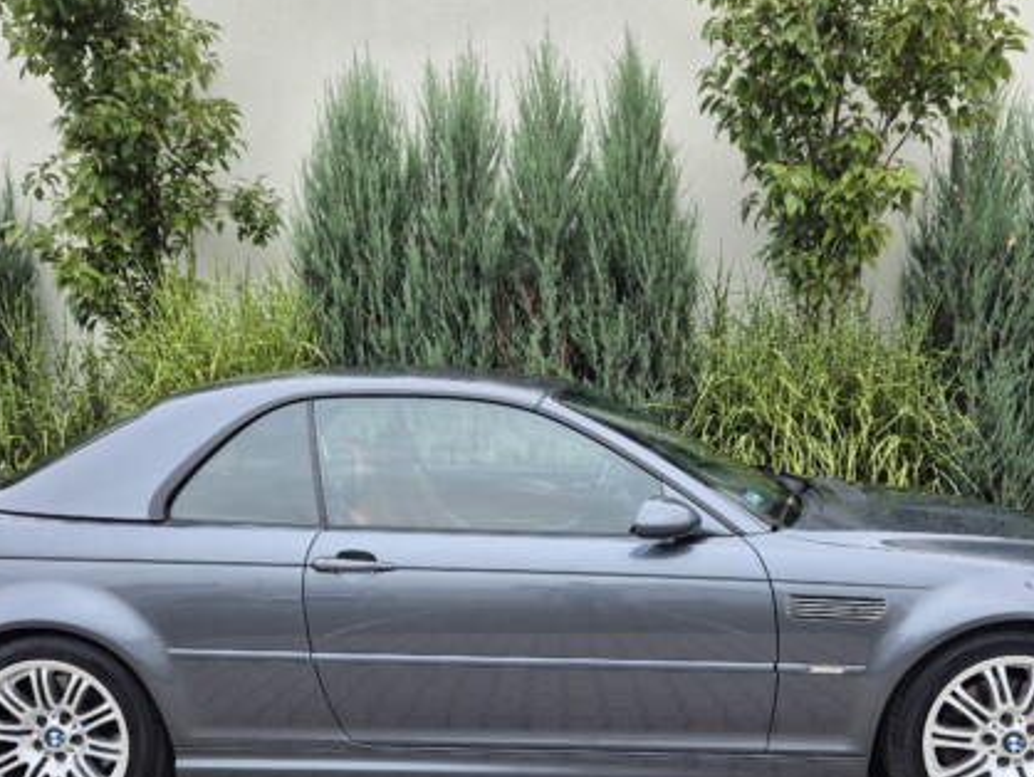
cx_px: 519
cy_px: 438
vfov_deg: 42.9
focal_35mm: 33
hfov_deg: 55.3
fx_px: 986
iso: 25
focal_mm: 5.4
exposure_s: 1/379
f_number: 1.8
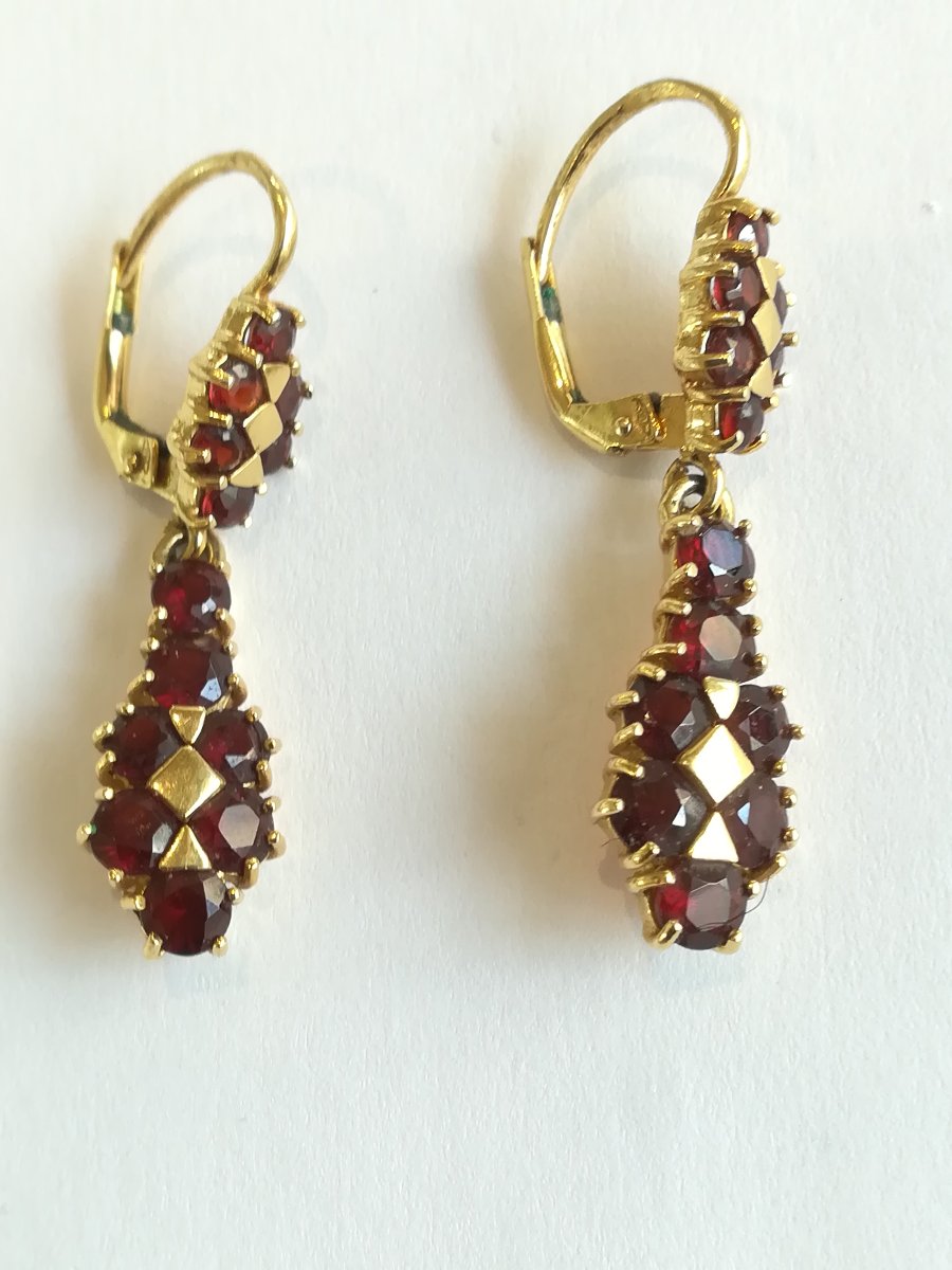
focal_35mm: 50
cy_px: 635
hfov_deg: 29.1
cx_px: 476
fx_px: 1833
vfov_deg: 38.2
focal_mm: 3.83
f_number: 2.2
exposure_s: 1/33.3
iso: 80
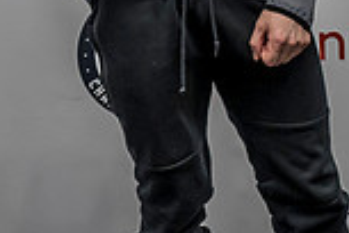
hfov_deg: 11.9
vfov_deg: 7.6
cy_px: -248
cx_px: 212
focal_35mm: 173
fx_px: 1677
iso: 800
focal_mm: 22
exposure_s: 1/200
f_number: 3.5
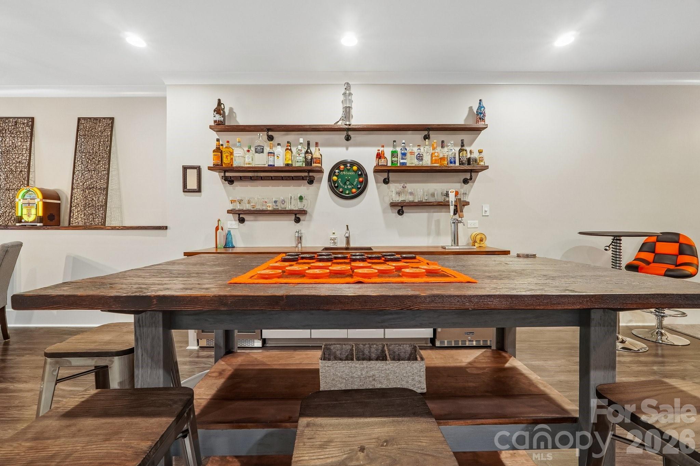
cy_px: 233
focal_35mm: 15
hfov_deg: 100.4
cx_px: 350
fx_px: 292
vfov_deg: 77.3
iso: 400
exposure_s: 1/2
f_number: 8
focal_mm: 10
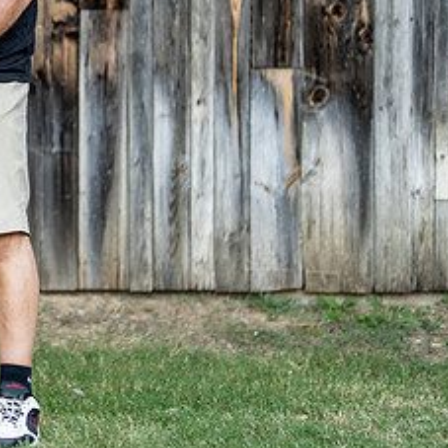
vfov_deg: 13.2
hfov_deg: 12.9
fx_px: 1918
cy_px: 57
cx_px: -115
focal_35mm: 131
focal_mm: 50
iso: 100
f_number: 1.2
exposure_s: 1/1600
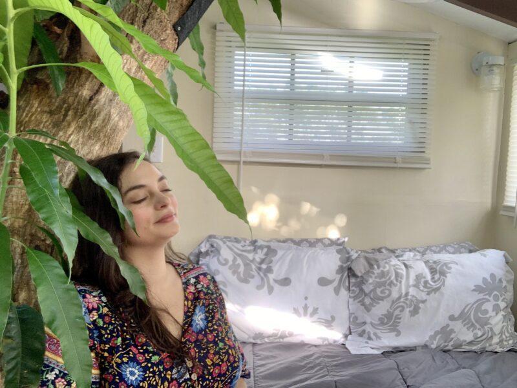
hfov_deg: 56.8
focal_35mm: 32
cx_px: 258
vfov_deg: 44.2
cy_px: 194
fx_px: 478
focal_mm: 2.87
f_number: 2.2
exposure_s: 1/60
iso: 80
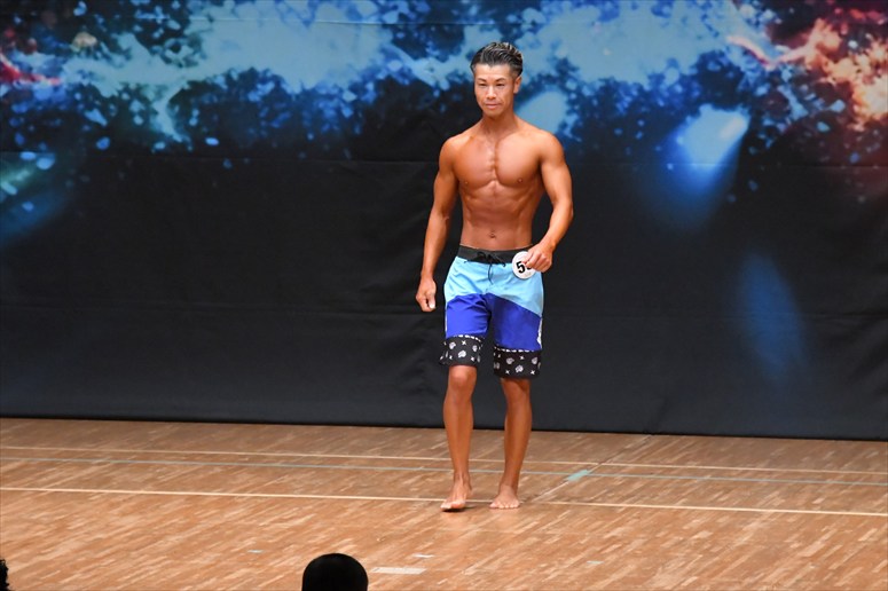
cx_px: 444
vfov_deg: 5.1
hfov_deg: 7.6
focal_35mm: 270
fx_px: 6657
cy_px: 296
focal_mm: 180
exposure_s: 1/400
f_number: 5.6
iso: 8000
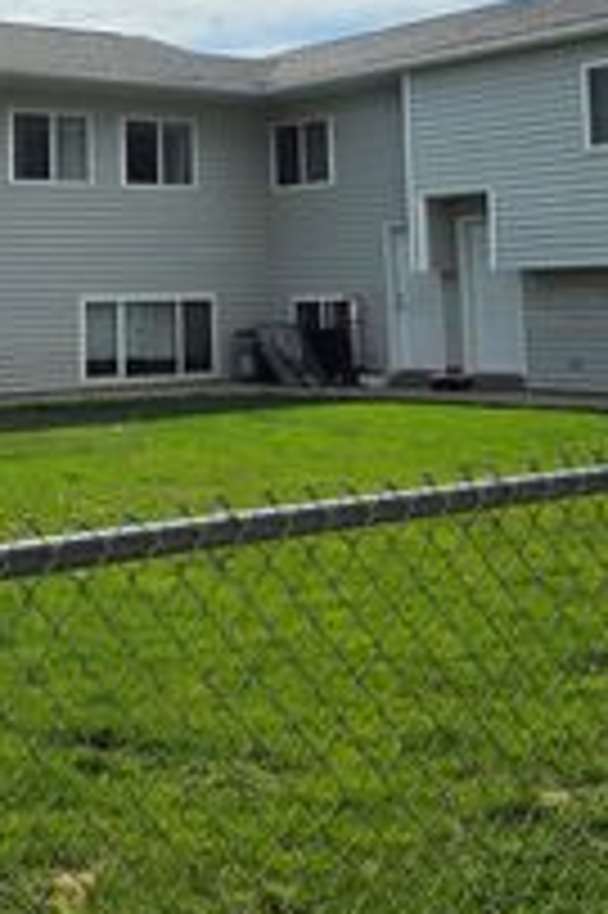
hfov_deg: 22.8
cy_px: 164
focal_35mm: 59
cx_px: 167
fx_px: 1497
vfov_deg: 32.9
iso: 32
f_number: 1.4
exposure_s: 1/7939
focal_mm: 6.5
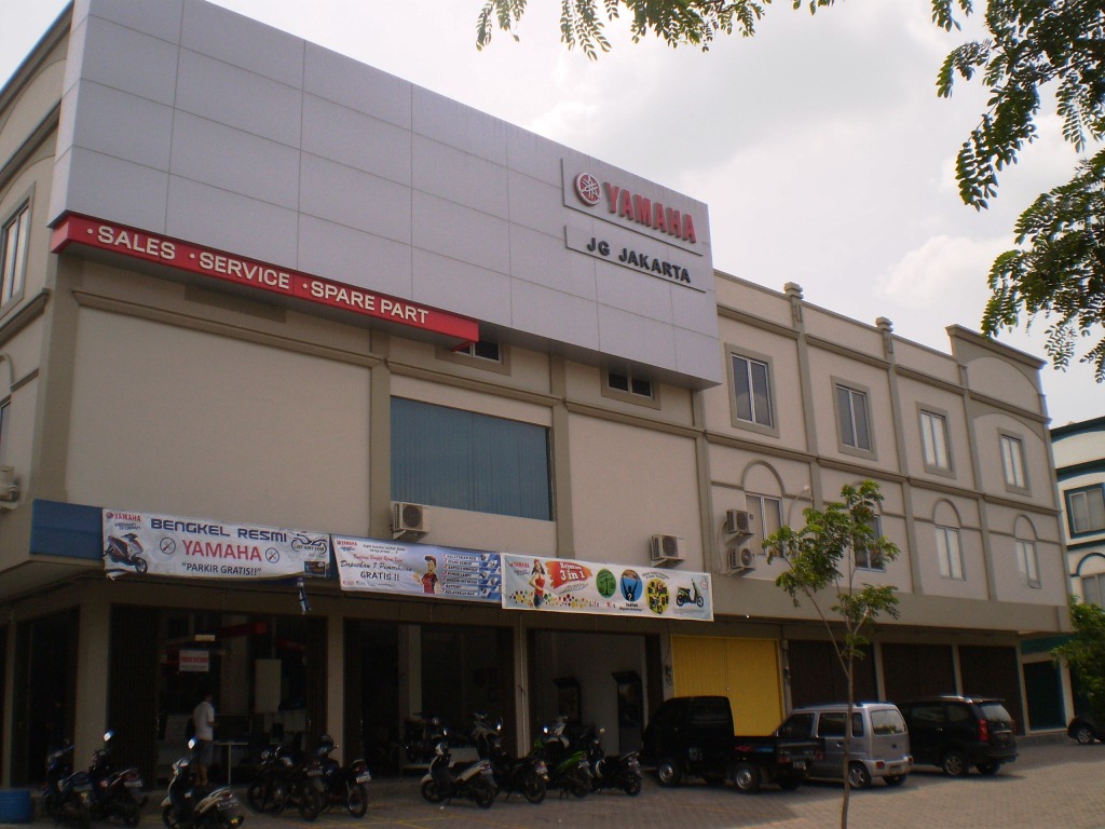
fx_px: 1149
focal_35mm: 36
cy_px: 414
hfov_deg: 51.4
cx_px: 552
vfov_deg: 39.7
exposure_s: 1/1250
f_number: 4.6
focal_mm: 6.3
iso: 64
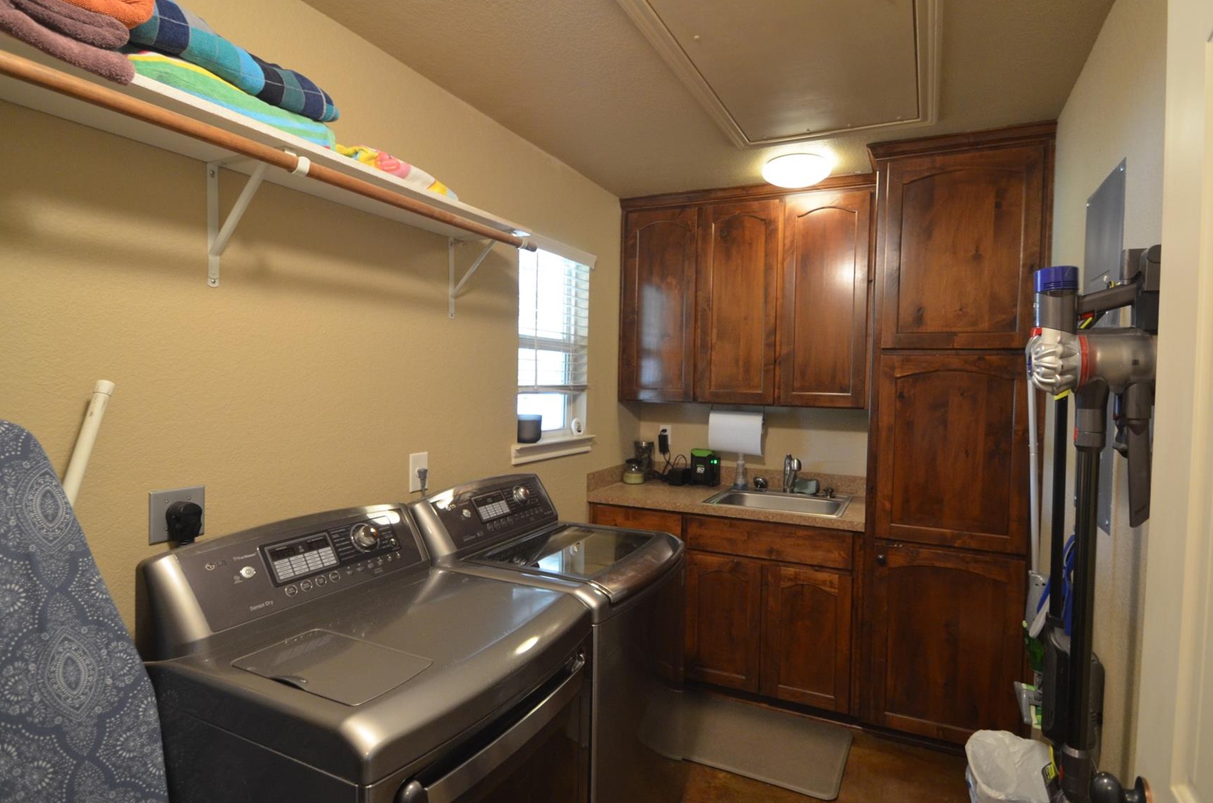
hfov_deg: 89.9
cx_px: 657
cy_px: 418
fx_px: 605
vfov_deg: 67.1
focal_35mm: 18
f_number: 3.5
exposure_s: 1/40
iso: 800
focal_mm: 10
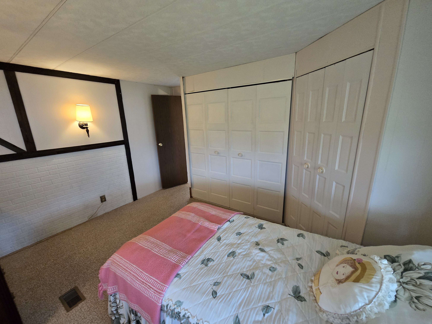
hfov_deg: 106.2
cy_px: 162
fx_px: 162
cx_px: 216
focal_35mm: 13
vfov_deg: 89.9
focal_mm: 2.2
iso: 500
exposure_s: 1/60
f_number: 2.2
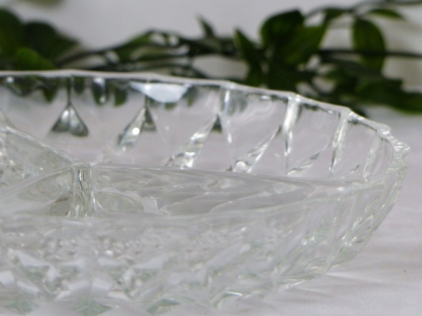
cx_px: 211
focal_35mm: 319
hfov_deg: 6.2
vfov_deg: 4.7
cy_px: 158
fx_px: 3889
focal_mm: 52.3
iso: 320
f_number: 2.8
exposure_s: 1/80
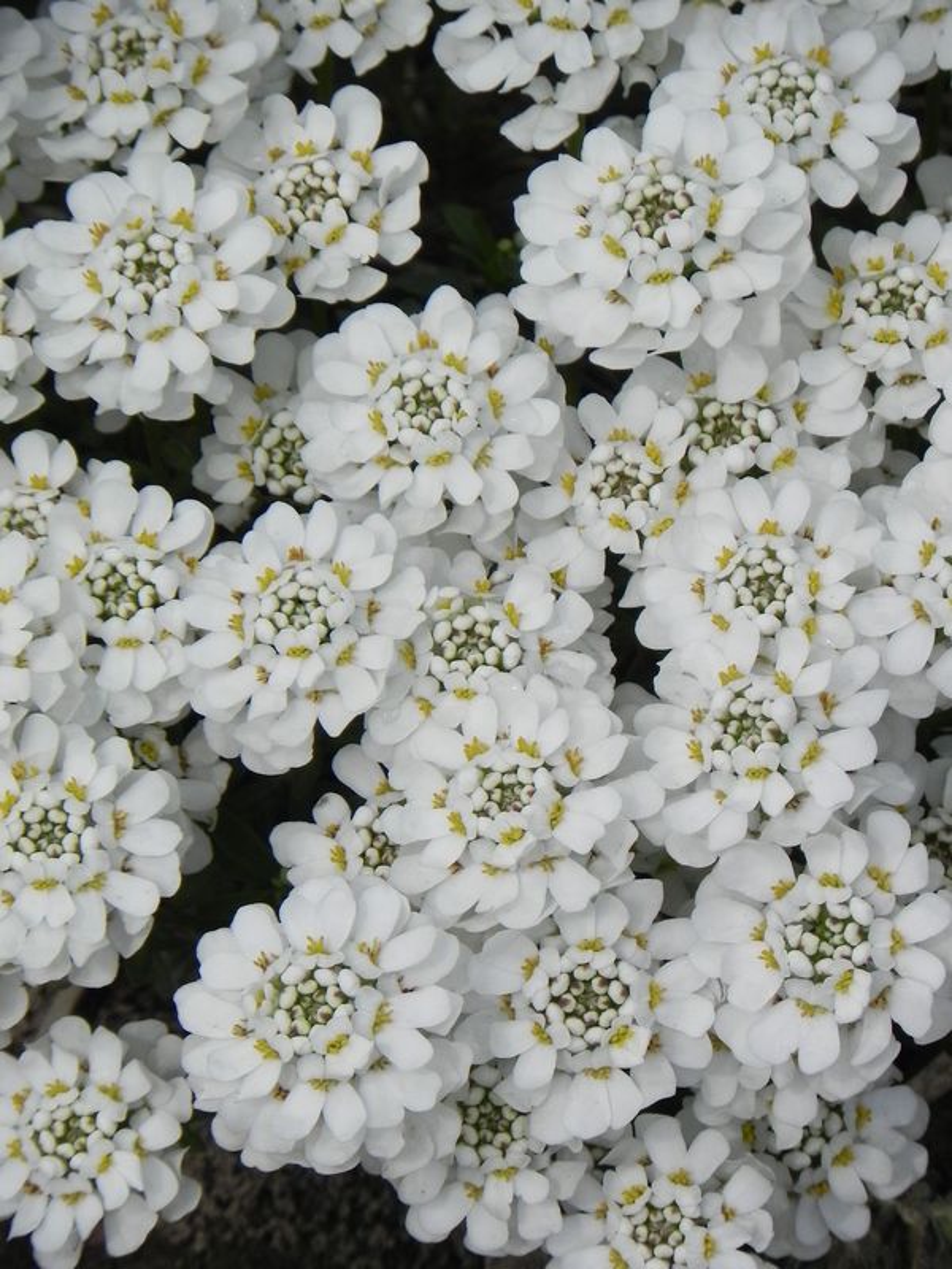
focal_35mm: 377
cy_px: 634
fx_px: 13824
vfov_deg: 5.3
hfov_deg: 3.9
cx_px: 476
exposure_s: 1/1250
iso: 160
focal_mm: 67.2
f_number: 5
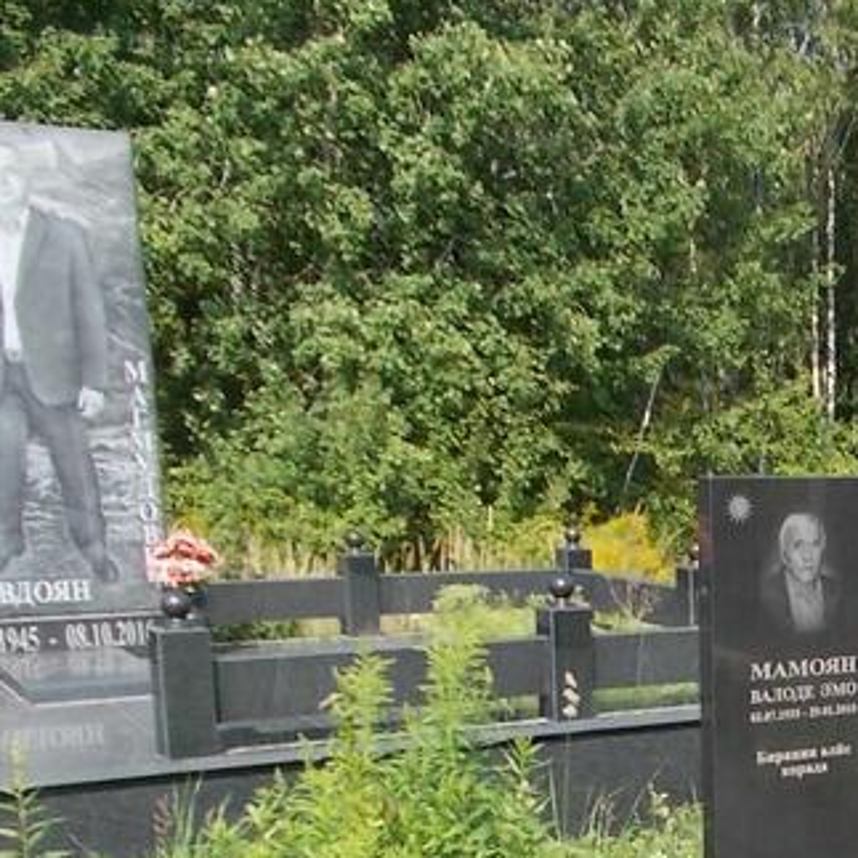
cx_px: 975
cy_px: 784
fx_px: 1598
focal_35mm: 57
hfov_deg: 27.2
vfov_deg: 28.8
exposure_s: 1/80
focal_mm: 4.6
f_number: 8
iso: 80
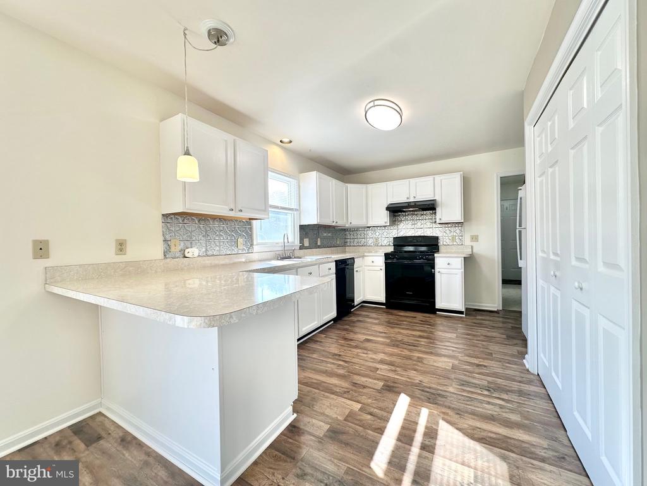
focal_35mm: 14
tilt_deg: -0.5
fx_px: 262
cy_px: 243
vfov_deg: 85.7
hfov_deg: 102.1
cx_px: 324
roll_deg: +1.1
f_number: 2.2
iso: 50
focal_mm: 2.22
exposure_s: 1/120
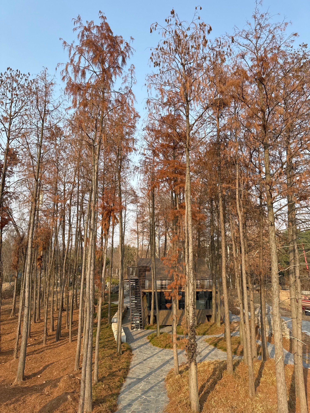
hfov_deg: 56.8
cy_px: 206
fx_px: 287
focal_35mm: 24
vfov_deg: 71.6
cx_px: 155
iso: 80
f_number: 1.78
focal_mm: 6.76
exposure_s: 1/2415
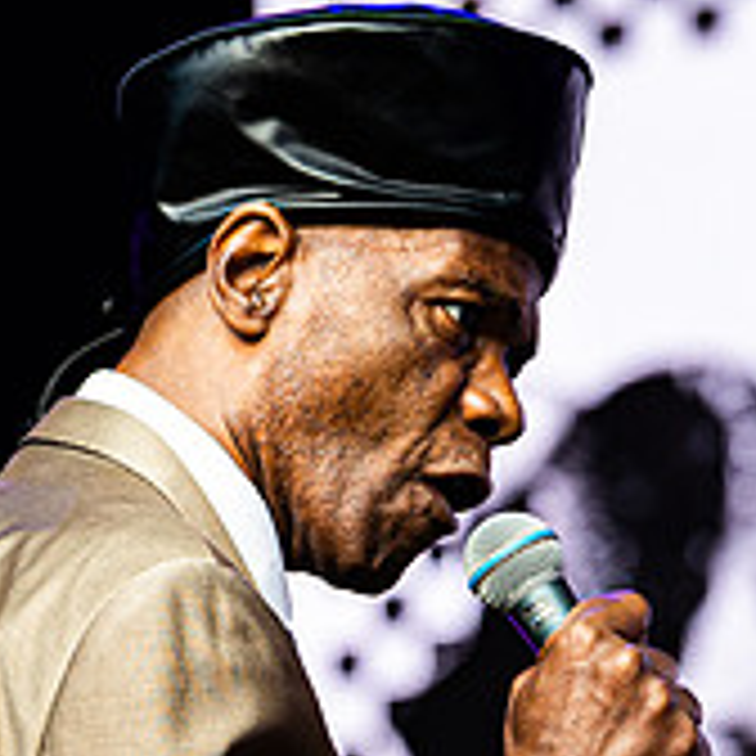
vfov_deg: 4.2
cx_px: 343
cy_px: 728
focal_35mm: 418
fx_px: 10328
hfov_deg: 4.2
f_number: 4
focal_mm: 135
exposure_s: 1/500
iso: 250
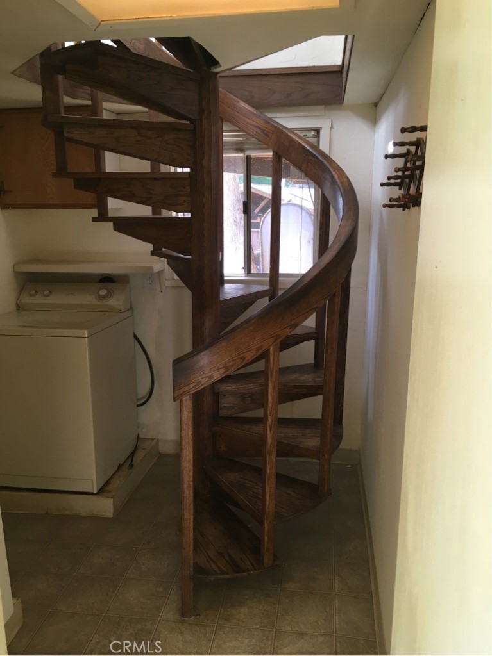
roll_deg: +0.4
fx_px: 550
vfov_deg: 61.7
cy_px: 328
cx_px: 246
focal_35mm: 29
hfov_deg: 48.2
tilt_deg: -12.7
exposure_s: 1/30
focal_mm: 4.15
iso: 50
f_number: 2.2
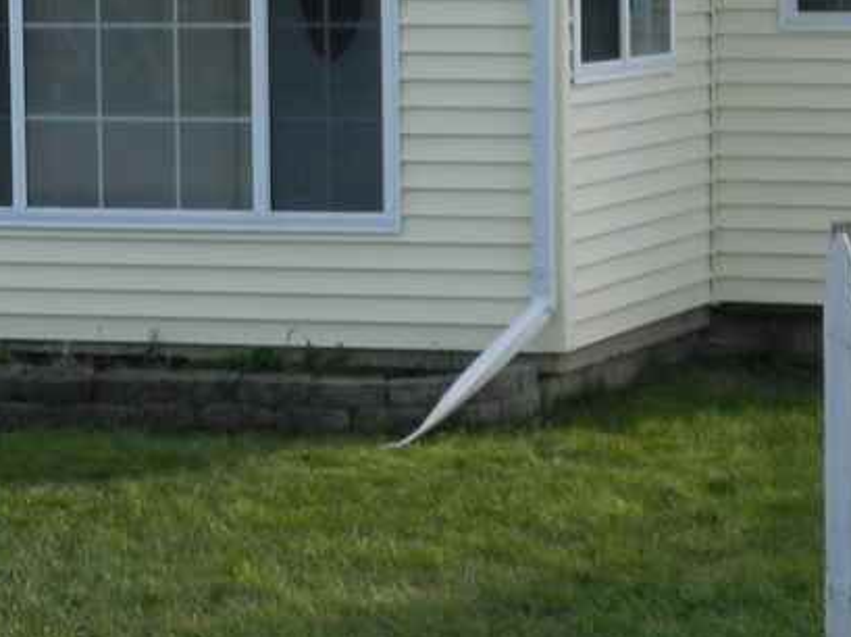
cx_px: 643
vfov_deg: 10.5
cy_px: 150
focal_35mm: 141
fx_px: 3463
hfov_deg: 14.0
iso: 160
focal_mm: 8.1
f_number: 4.2
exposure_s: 1/320
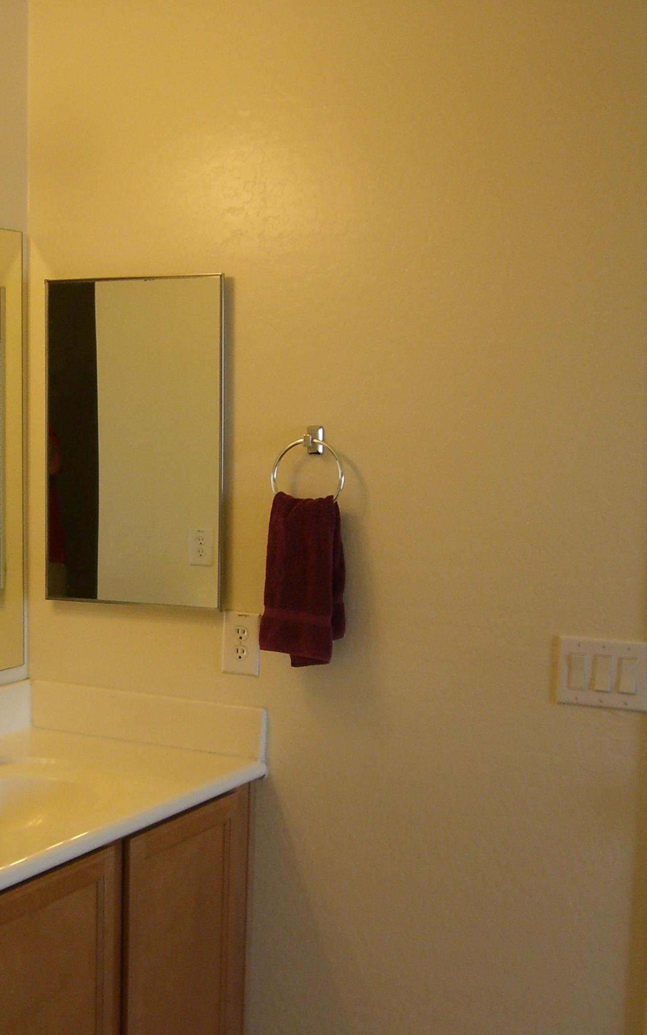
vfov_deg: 34.5
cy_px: 560
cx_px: 164
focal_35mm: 59
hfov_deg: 21.8
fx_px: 1665
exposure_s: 1/100
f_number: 2.7
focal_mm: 6.2
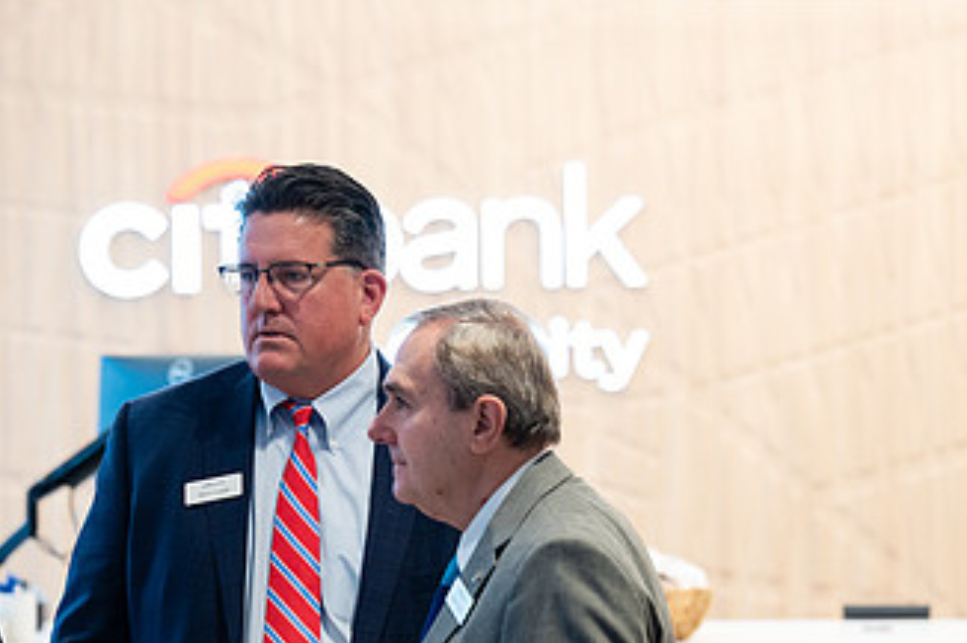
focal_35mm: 167
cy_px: 473
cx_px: 264
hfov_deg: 12.3
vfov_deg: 8.2
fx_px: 4483
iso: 800
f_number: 3.2
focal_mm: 93
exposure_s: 1/200
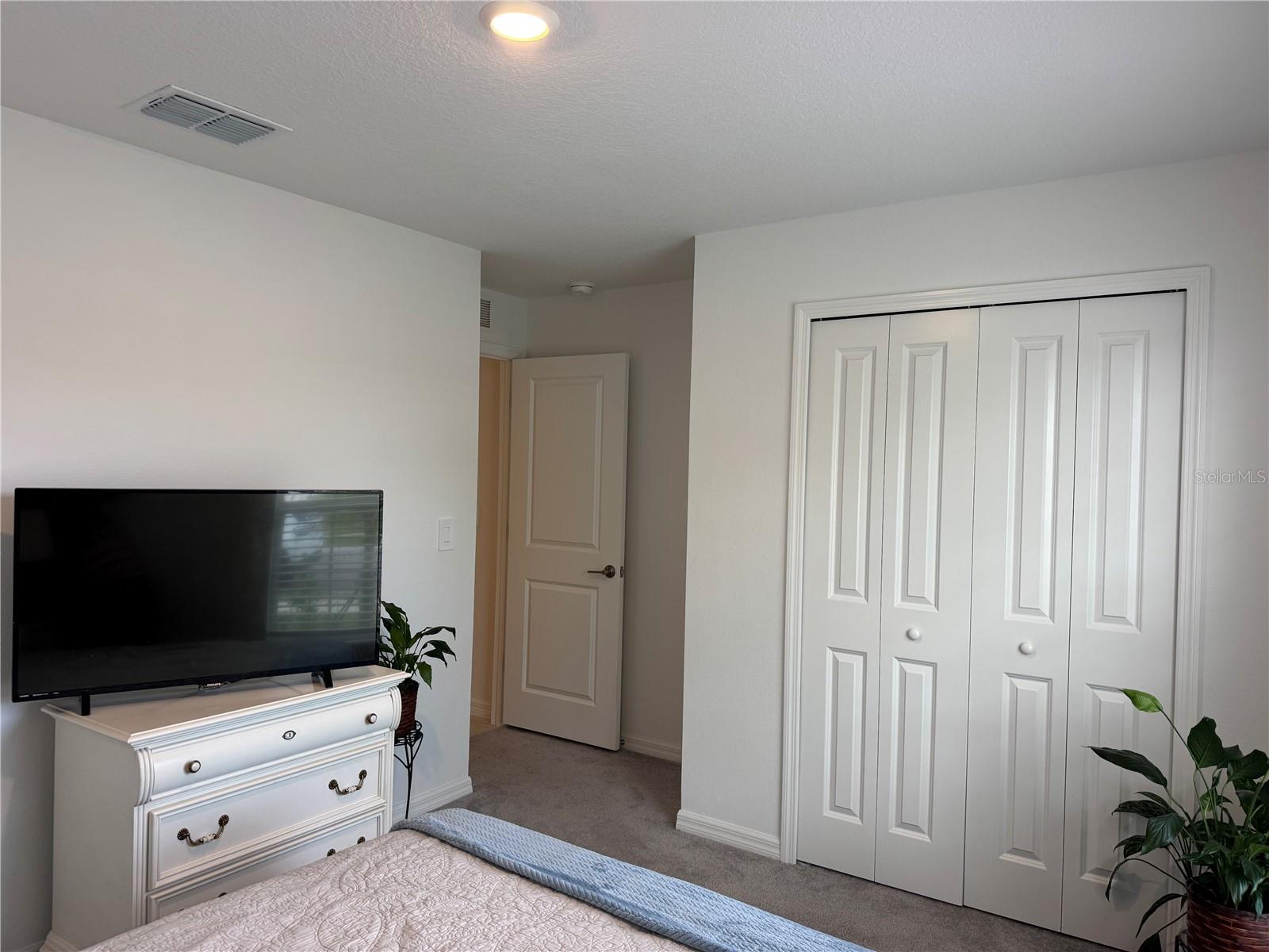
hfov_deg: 71.6
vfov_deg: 56.8
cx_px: 634
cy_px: 476
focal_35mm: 24
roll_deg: -1.9
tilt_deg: -1.0
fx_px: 880
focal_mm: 6.76
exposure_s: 1/120
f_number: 1.78
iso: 100
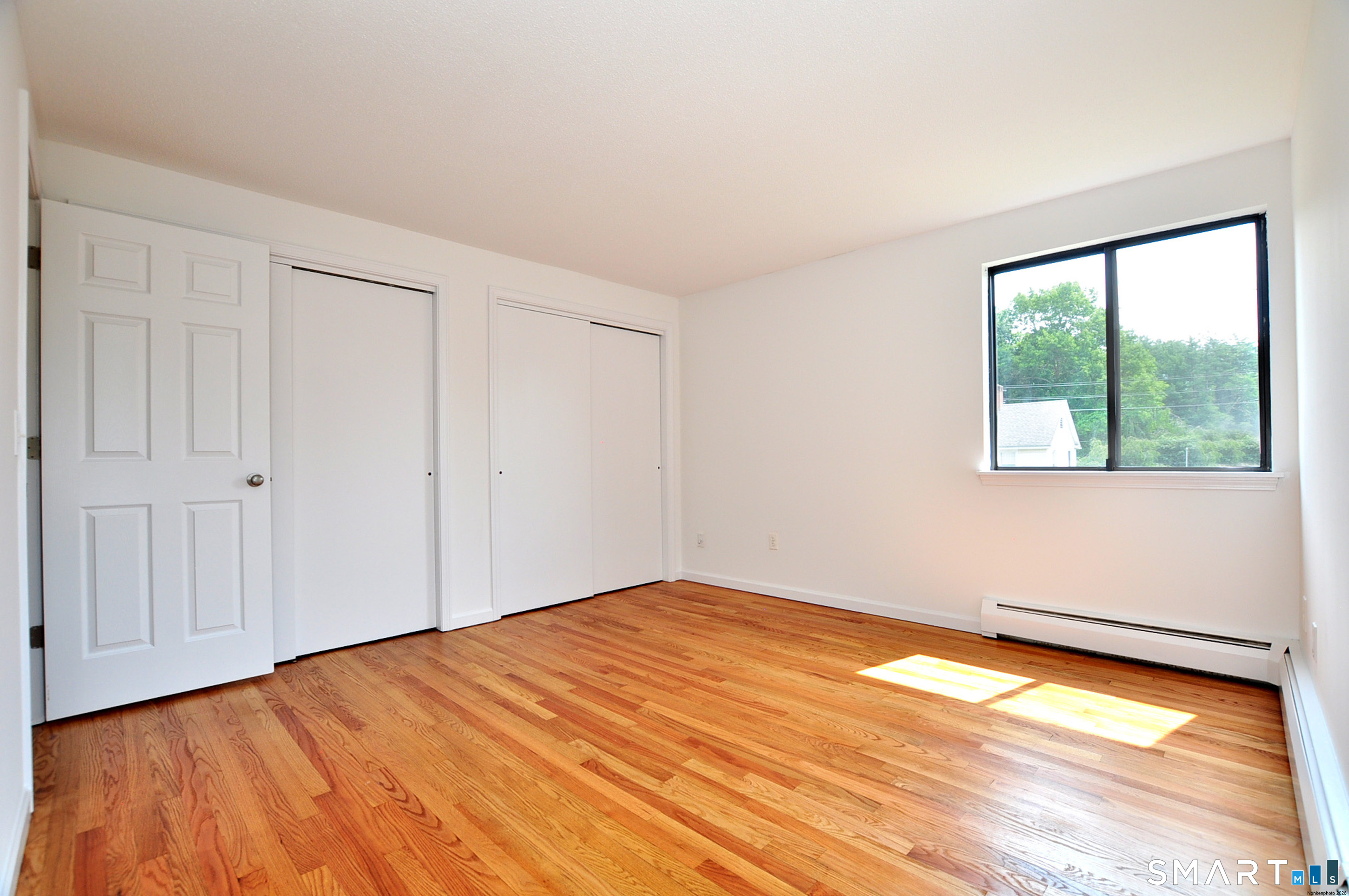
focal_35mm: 15
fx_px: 561
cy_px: 448
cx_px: 674
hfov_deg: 100.5
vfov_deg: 77.2
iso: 200
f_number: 5.6
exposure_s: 1/100
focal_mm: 10
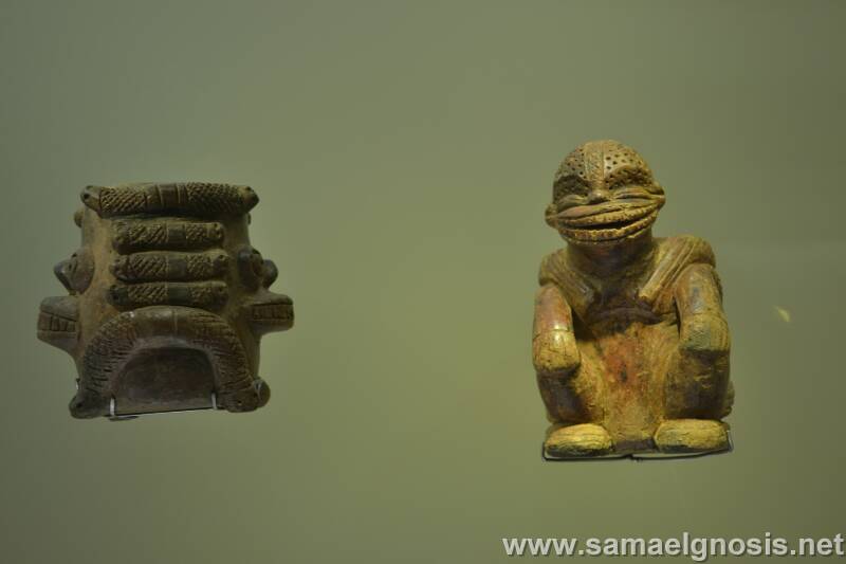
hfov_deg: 37.9
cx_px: 423
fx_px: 1233
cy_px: 282
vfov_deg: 25.7
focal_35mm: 52
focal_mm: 35
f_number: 5.6
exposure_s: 1/15
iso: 250
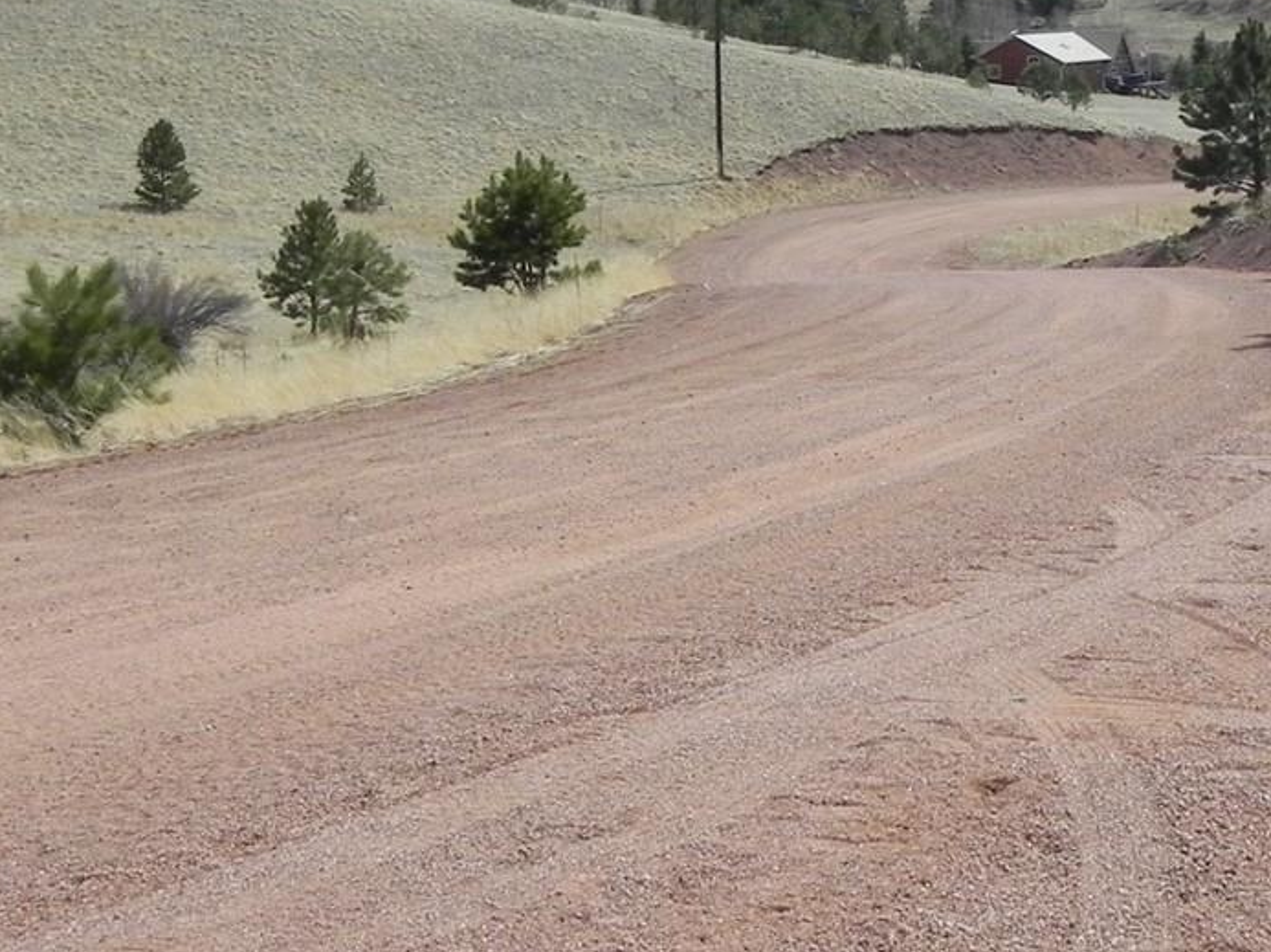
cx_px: 950
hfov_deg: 28.6
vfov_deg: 21.4
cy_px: 86
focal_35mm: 67
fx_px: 2459
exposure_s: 1/470
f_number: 8
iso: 160
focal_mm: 5.2
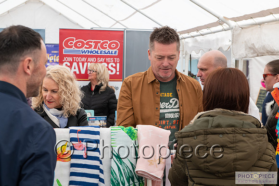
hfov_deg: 27.3
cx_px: 144
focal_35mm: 74
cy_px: 93
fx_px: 575
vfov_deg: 18.4
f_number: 6.3
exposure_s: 1/250
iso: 500
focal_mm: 70
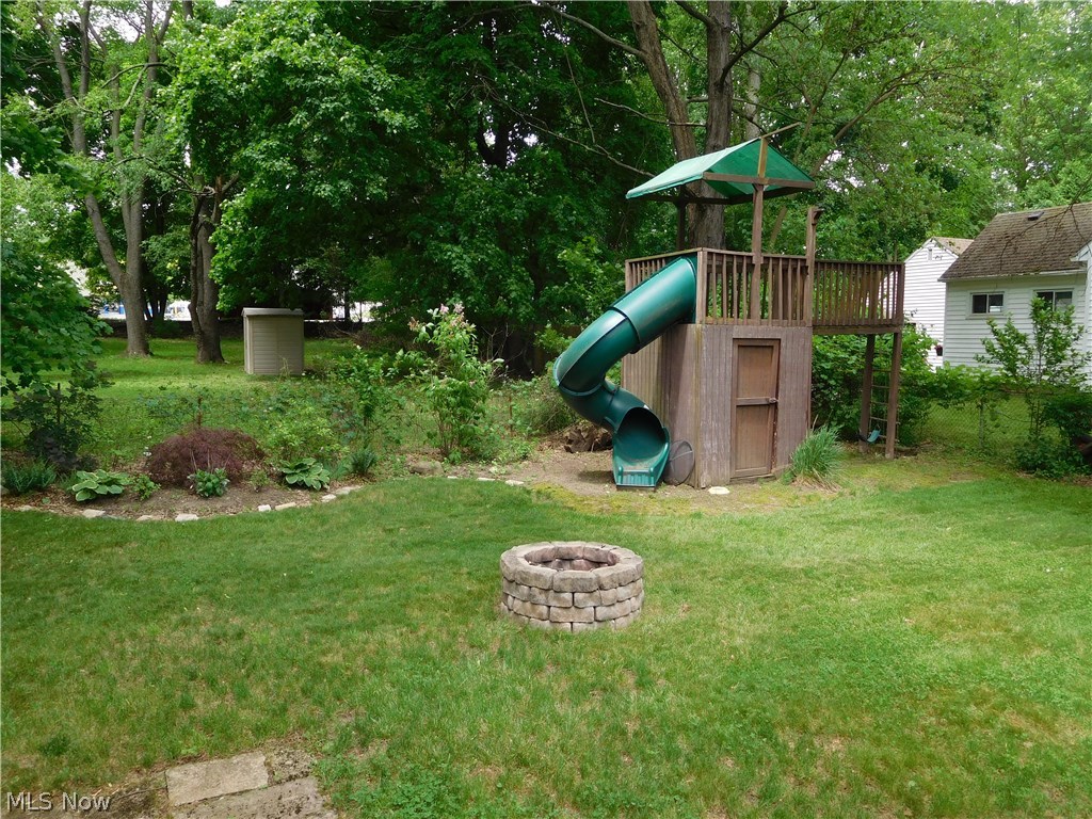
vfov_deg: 54.9
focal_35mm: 25
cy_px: 410
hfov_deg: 69.4
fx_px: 789
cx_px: 546
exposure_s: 1/250
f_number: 3.4
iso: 125
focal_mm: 4.5
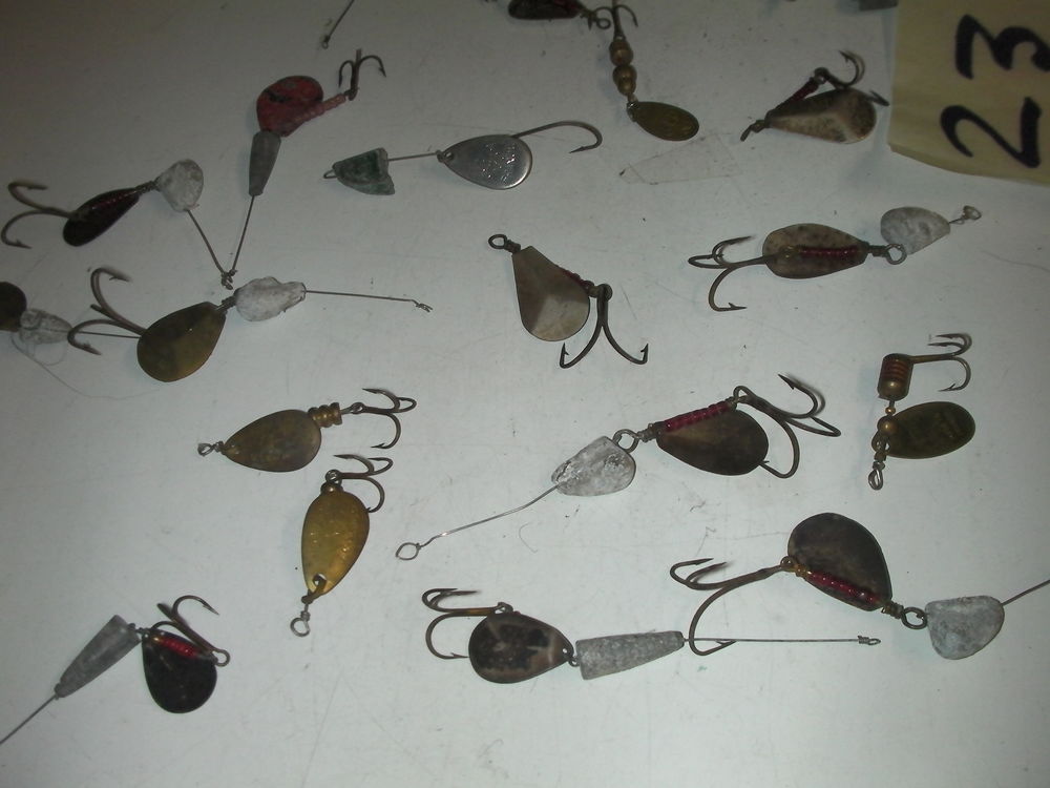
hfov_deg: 49.0
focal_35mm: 38
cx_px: 525
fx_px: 1153
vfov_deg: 37.7
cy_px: 394
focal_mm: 6.3
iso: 200
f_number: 5.6
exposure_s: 1/30
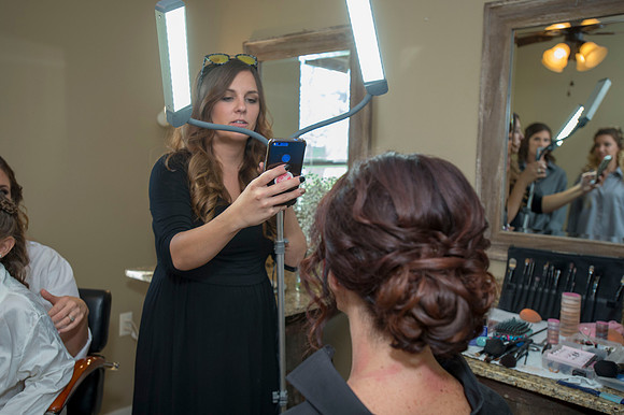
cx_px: 312
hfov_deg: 54.5
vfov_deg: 37.8
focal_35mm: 35
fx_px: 606
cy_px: 208
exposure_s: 1/320
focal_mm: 35
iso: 1250
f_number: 4
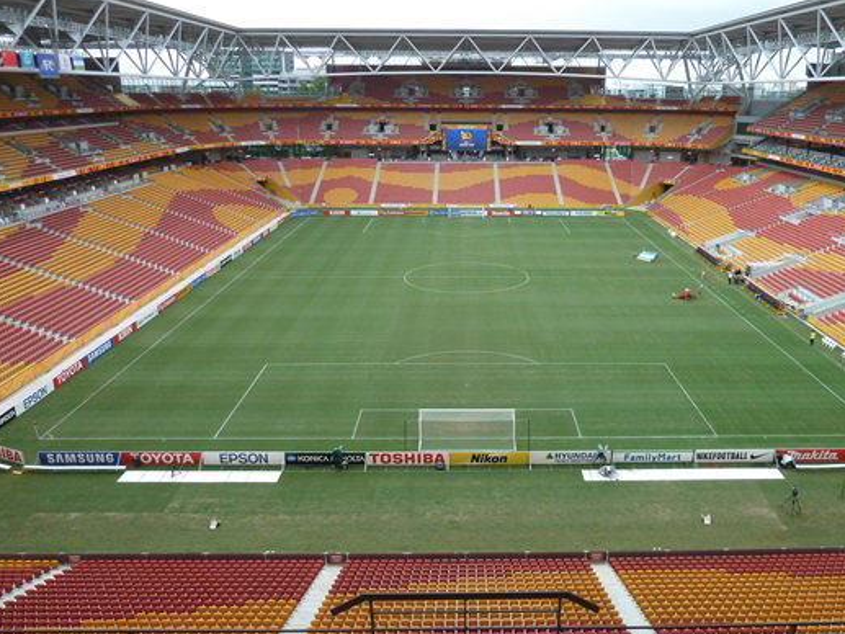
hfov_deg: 61.5
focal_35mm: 29
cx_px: 474
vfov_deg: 48.2
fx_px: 708
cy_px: 333
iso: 80
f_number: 3.3
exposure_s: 1/100
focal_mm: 4.1
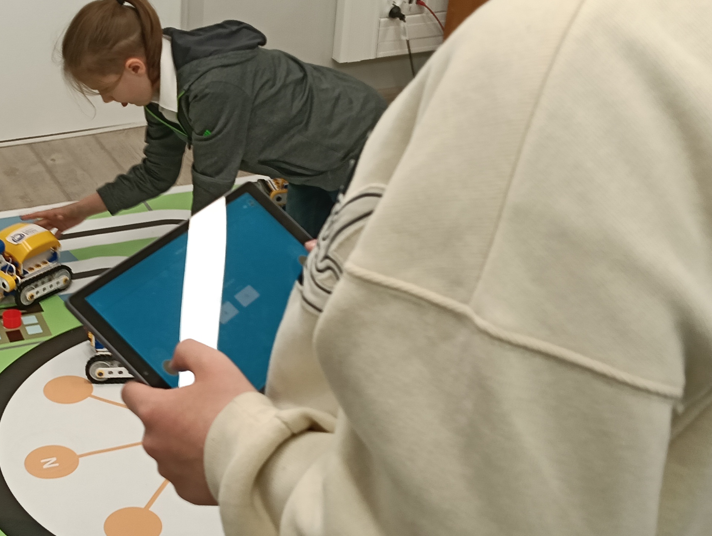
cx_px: 164
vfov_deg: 25.7
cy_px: 235
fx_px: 1174
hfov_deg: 33.0
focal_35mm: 57
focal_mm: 3.98
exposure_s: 1/33.3
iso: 80
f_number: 1.8
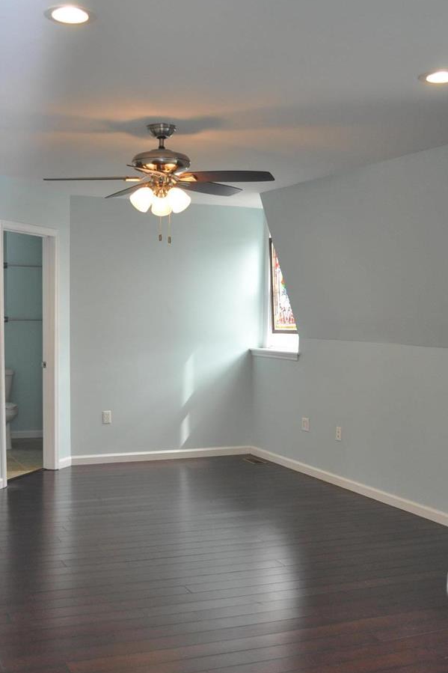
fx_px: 822
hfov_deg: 30.4
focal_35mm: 44
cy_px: 409
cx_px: 184
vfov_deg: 44.2
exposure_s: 1/100
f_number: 3.8
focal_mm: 22
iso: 800
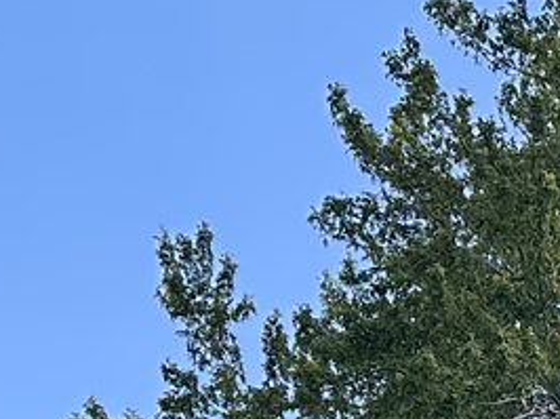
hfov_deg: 10.2
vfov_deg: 6.6
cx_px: 947
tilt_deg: +6.4
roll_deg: +0.3
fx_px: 2990
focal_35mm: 185
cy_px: 1575
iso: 80
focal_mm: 6.86
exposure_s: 1/558
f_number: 1.78
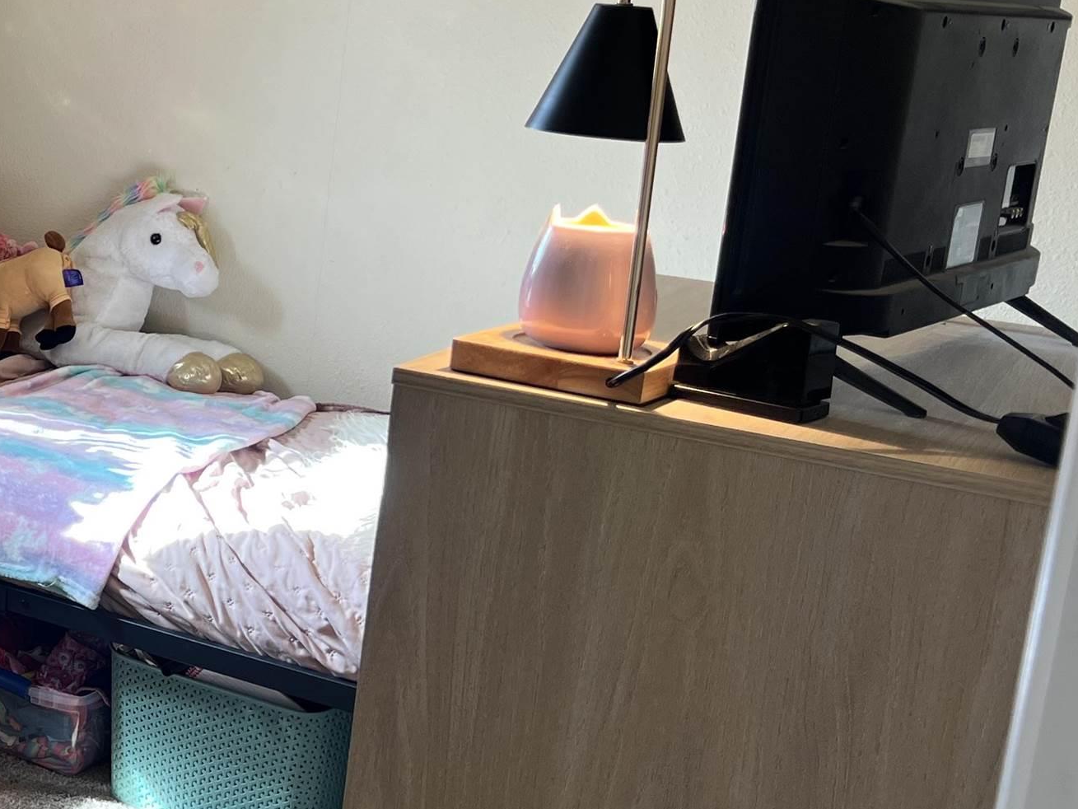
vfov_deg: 24.0
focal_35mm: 61
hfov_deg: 28.2
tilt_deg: -11.6
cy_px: 353
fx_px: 1900
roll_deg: -3.4
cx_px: -166
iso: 64
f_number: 1.5
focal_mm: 5.7
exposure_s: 1/120
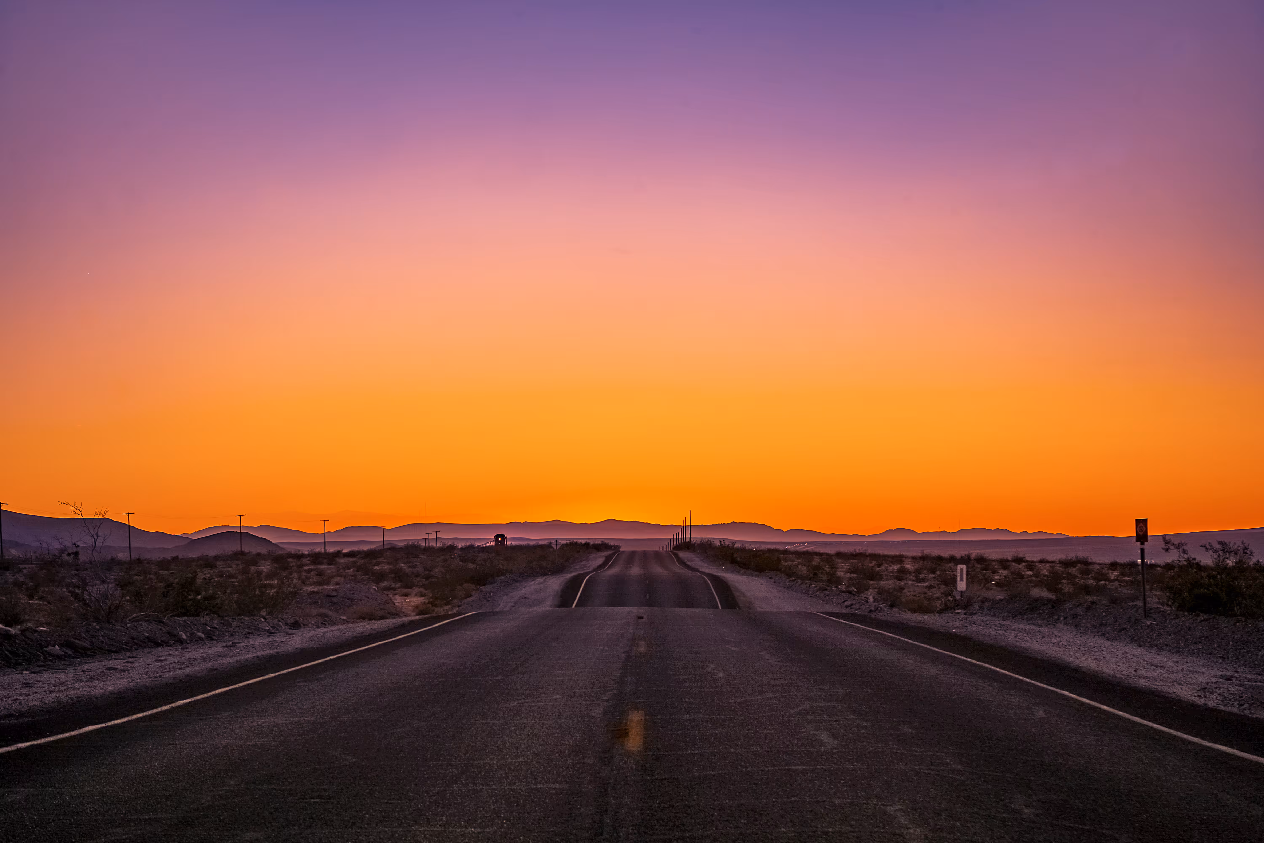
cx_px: 632
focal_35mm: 70
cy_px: 422
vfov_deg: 19.5
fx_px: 2458
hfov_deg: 28.8
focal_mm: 70
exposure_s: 1/30
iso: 50
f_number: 11
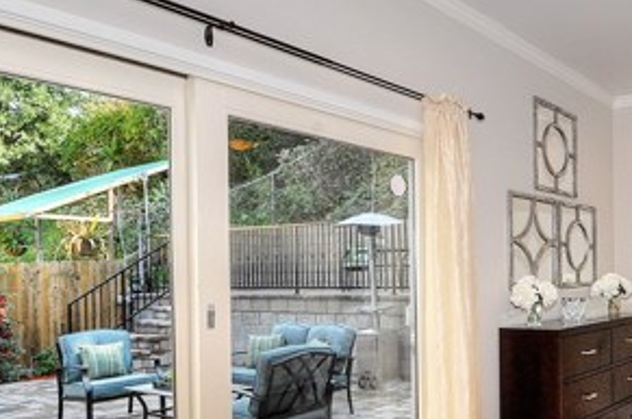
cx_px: 541
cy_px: 285
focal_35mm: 33
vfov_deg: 39.3
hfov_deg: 52.0
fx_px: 578
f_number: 13
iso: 400
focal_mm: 10
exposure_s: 1/60
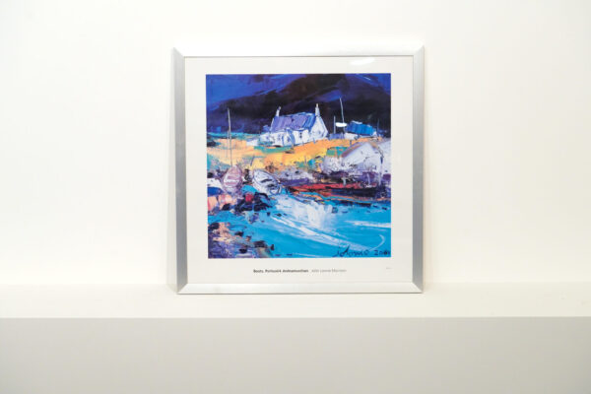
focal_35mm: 66
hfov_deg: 30.5
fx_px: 1083
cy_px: 197
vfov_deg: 20.6
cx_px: 296
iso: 5000
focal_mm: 66
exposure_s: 1/400
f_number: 7.1
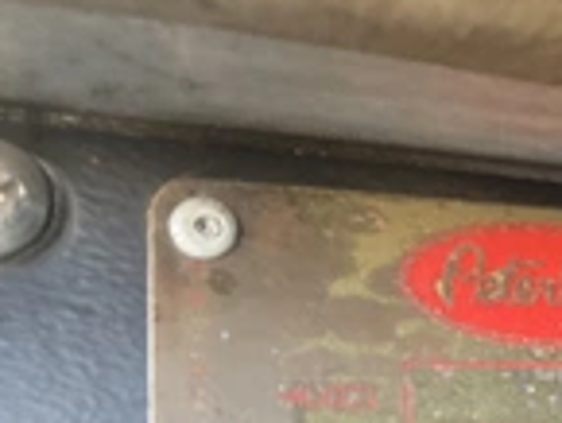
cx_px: 733
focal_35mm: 80
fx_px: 1300
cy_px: 400
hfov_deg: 21.9
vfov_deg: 18.1
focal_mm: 3
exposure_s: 1/60
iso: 250
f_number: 1.8
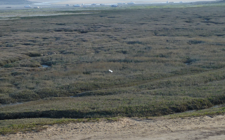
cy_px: 46
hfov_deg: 19.1
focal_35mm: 109
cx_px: 136
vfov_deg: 12.0
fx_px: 668
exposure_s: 1/250
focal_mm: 11
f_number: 4.1
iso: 80
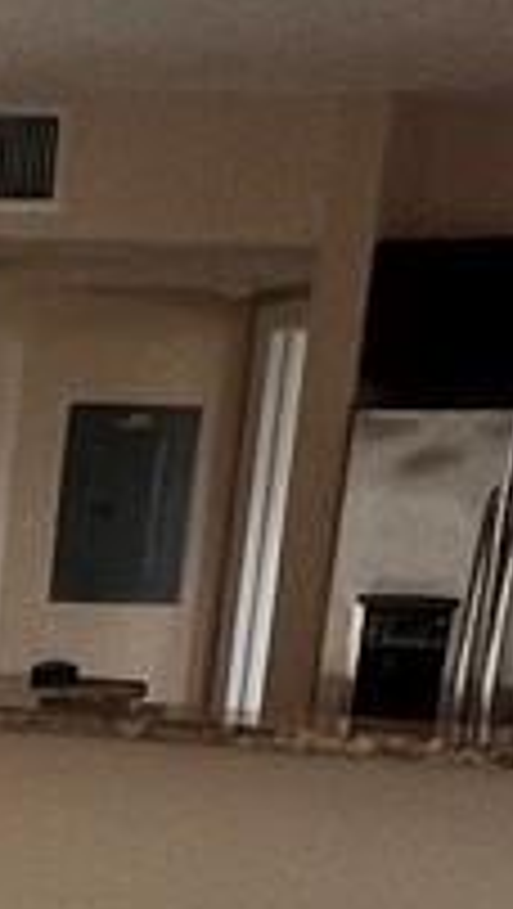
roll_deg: -1.7
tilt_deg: -14.9
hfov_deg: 9.3
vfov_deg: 17.4
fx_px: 2702
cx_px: -842
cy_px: 1314
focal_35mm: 112
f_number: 1.8
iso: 100
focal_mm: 1.57
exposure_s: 1/99
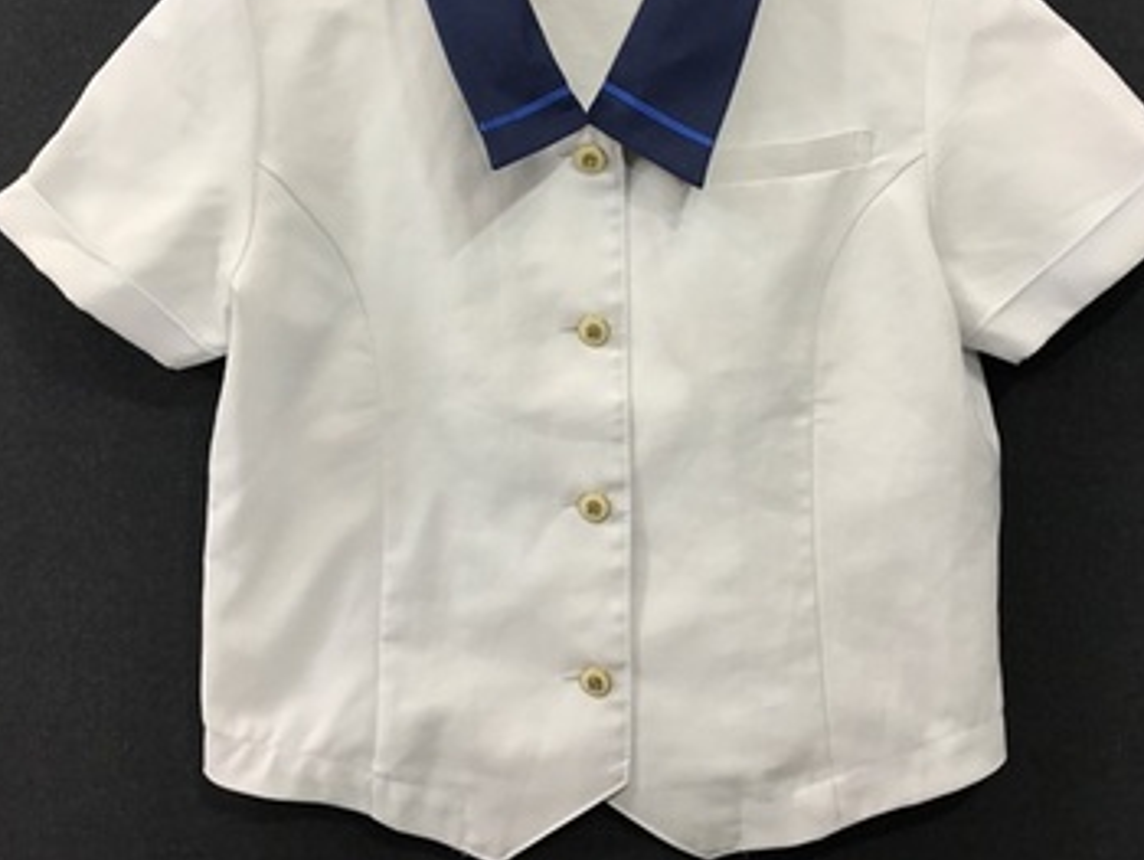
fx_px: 1323
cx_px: 585
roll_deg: +0.9
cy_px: 325
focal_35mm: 40
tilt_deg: -0.9
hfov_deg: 46.8
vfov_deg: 35.8
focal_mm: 3.99
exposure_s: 1/50
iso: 32
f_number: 1.8
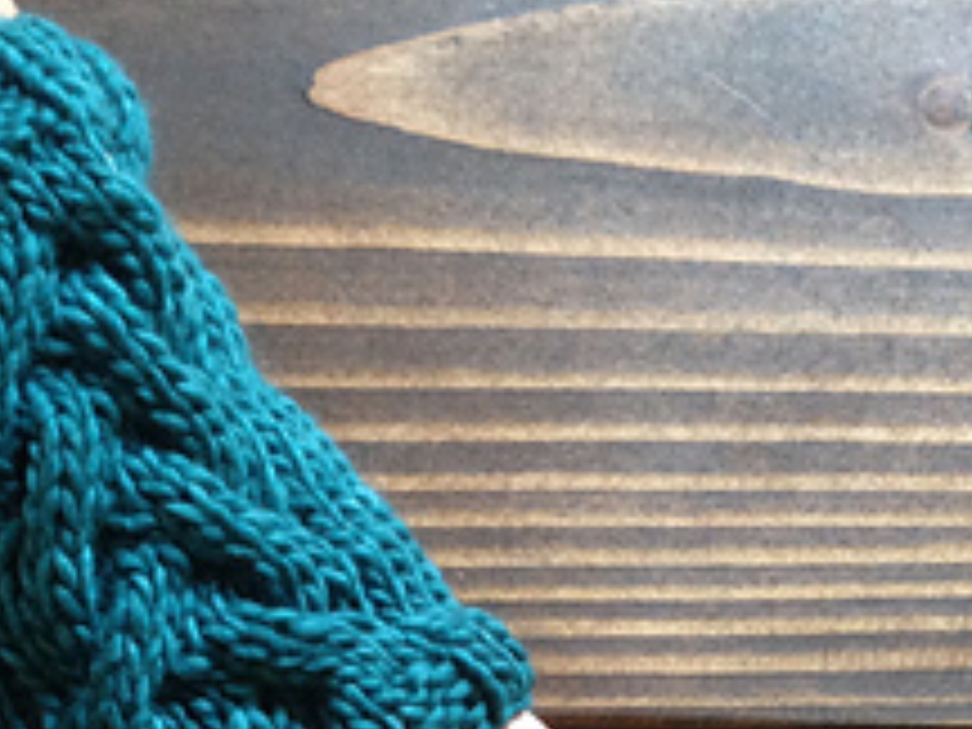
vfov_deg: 14.4
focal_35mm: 98
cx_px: 274
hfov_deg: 19.9
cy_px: 981
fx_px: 2752
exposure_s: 1/20
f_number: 2.4
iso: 160
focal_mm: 4.12
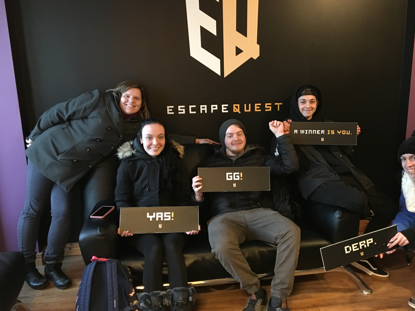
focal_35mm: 33
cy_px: 152
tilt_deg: -10.8
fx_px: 396
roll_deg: +1.5
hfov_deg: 55.2
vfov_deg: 42.9
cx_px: 235
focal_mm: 4.15
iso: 400
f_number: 2.2
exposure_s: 1/15
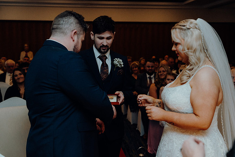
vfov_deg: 27.0
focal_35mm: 50
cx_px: 118
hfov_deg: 39.6
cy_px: 78
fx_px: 326
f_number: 3.5
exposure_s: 1/160
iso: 2500
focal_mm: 50
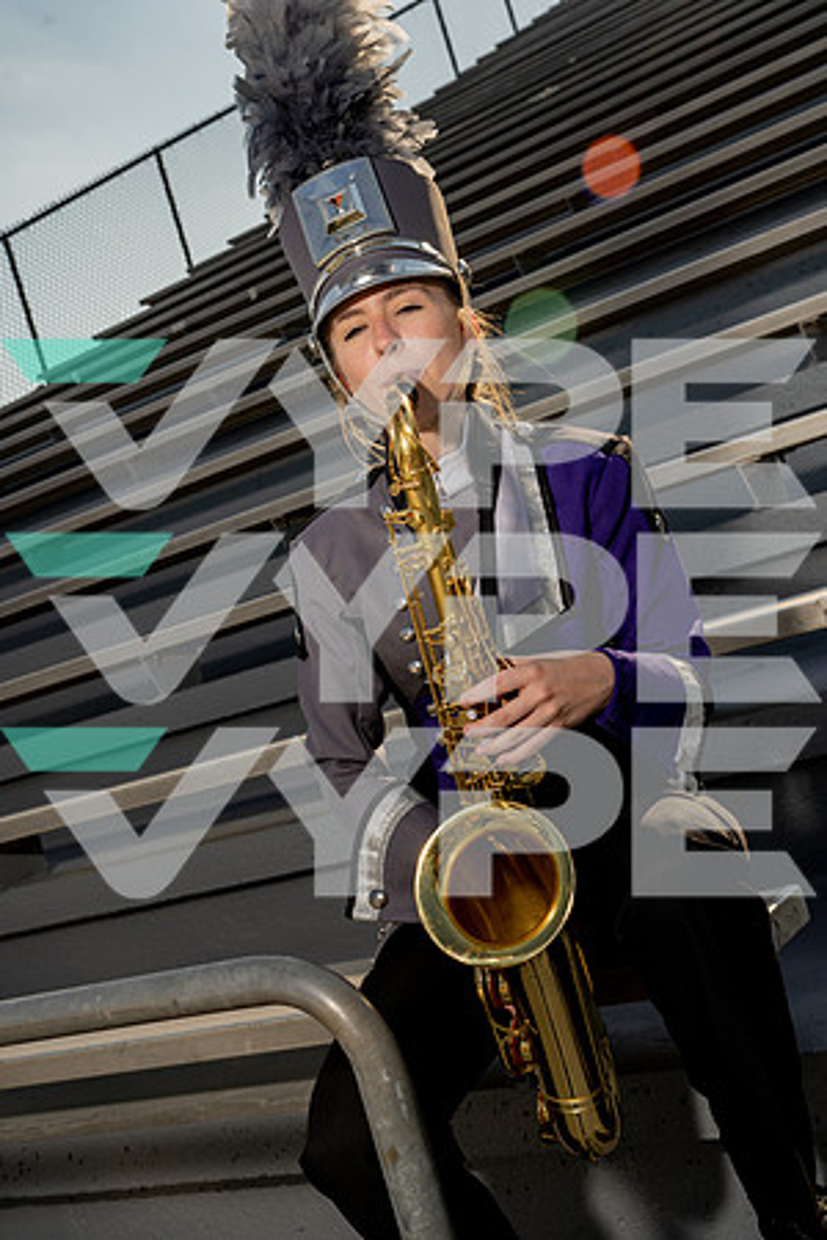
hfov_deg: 30.5
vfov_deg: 44.5
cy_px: 620
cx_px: 414
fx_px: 1516
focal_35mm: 44
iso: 100
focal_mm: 44
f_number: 8
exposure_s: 1/250
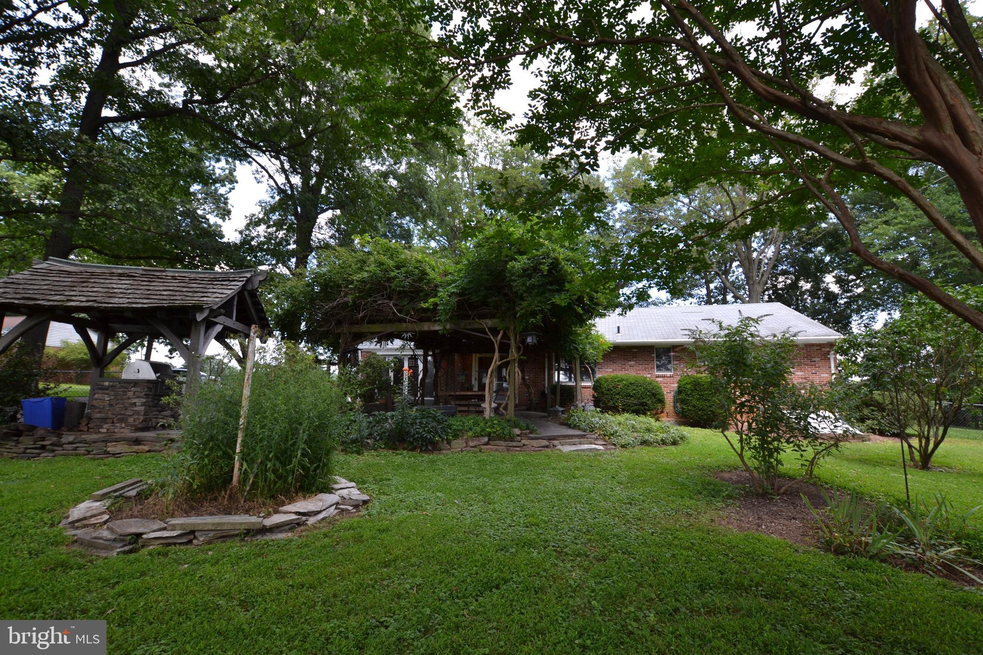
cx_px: 492
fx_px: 410
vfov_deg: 77.3
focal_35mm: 15
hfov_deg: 100.4
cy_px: 328
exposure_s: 1/125
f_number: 5.6
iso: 180
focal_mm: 10
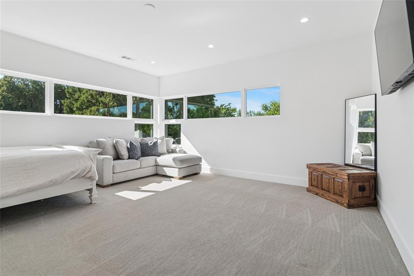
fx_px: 190
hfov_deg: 95.0
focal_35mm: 16
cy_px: 138
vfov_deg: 72.0
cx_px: 207
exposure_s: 1/100
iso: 250
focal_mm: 11
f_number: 8
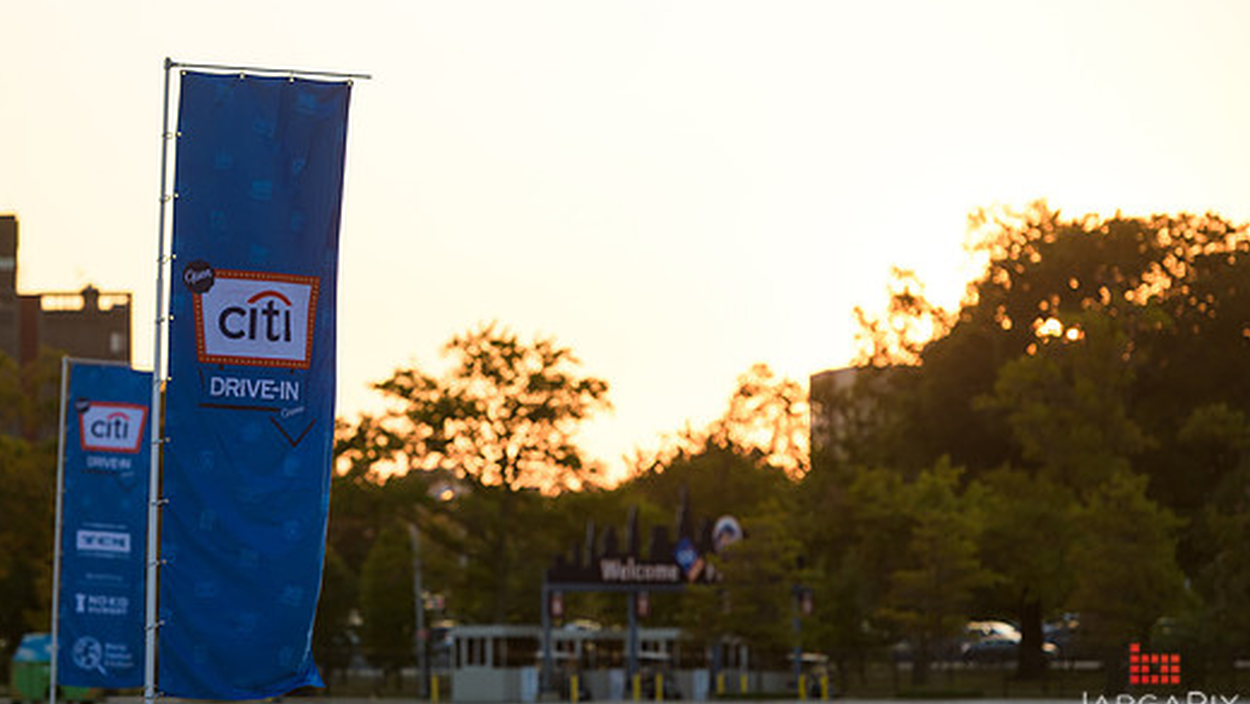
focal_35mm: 181
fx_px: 6002
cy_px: 304
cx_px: 603
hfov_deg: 11.9
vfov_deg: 6.7
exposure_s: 1/640
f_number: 3.2
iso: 200
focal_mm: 155
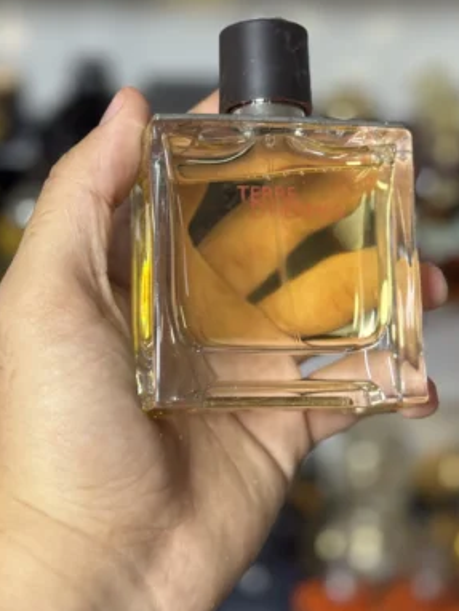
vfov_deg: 26.8
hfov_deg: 20.5
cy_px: 188
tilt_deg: -27.0
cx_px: 248
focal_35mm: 72
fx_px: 1272
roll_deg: -2.0
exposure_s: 1/50
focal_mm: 6.76
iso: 125
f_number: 1.78
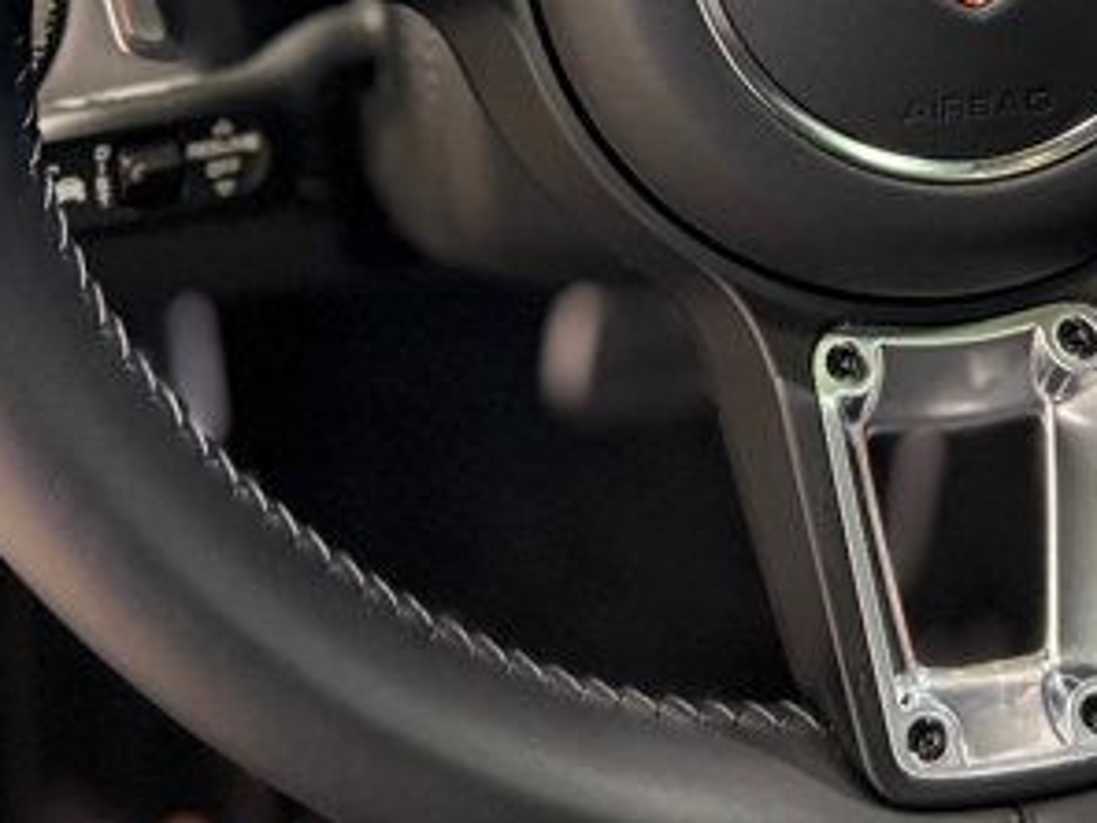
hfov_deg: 23.3
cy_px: -241
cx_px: 845
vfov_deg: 16.8
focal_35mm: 83
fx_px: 2630
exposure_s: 1/60
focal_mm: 6.76
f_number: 1.78
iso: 320
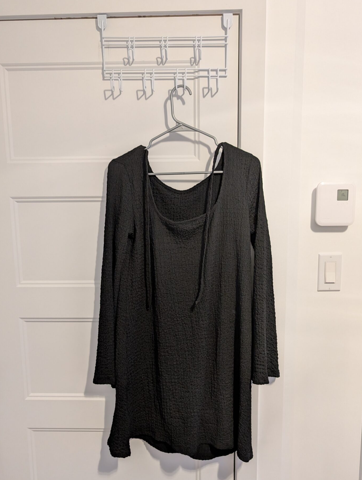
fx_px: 375
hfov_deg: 51.5
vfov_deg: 65.1
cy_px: 263
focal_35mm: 27
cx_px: 189
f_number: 1.68
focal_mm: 6.9
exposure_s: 1/60
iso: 699
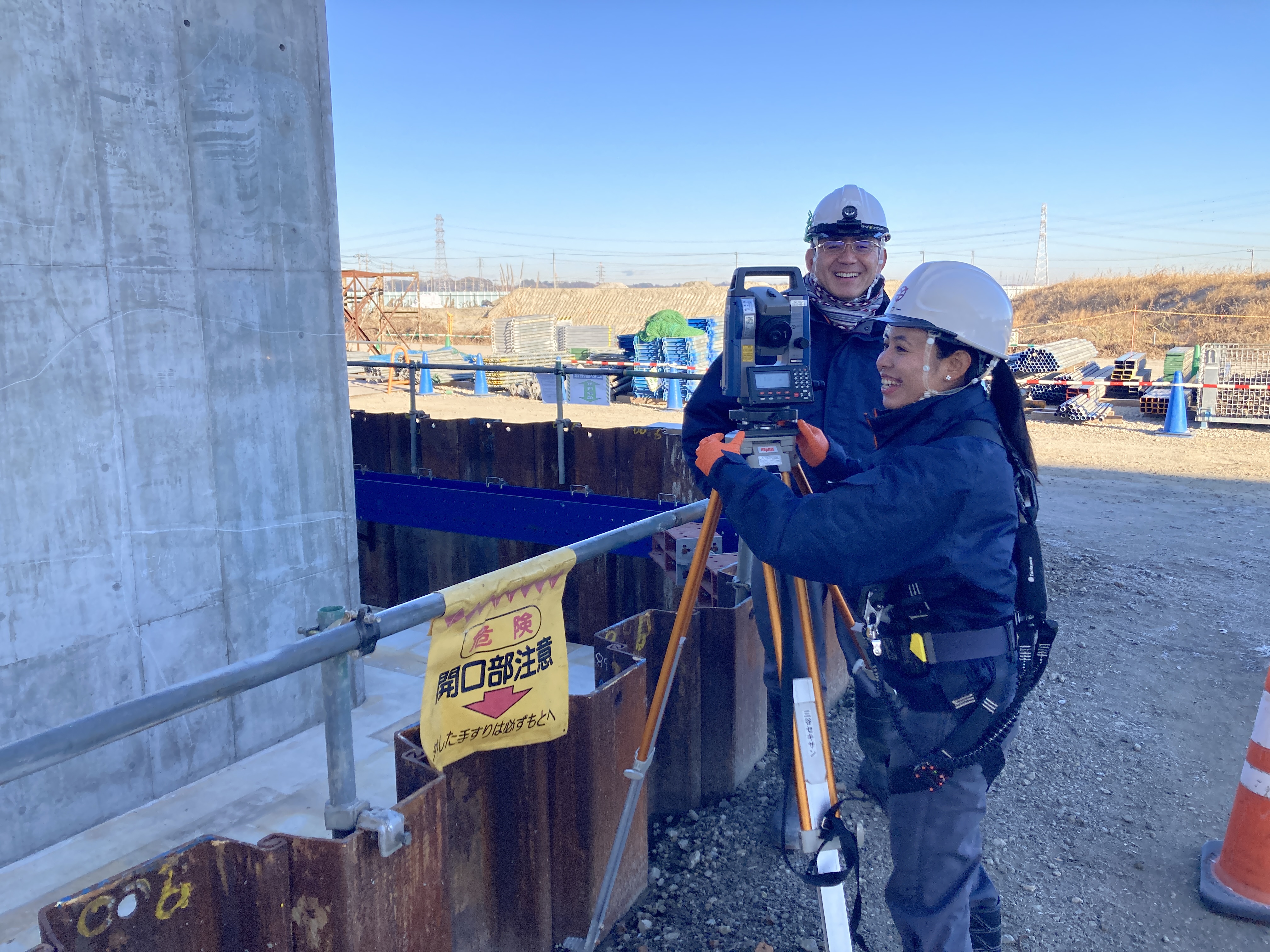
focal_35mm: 28
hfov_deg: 63.4
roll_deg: -2.0
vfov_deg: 49.7
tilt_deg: -8.2
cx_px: 635
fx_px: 1027
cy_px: 476
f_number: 1.8
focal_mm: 3.99
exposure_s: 1/960
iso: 20
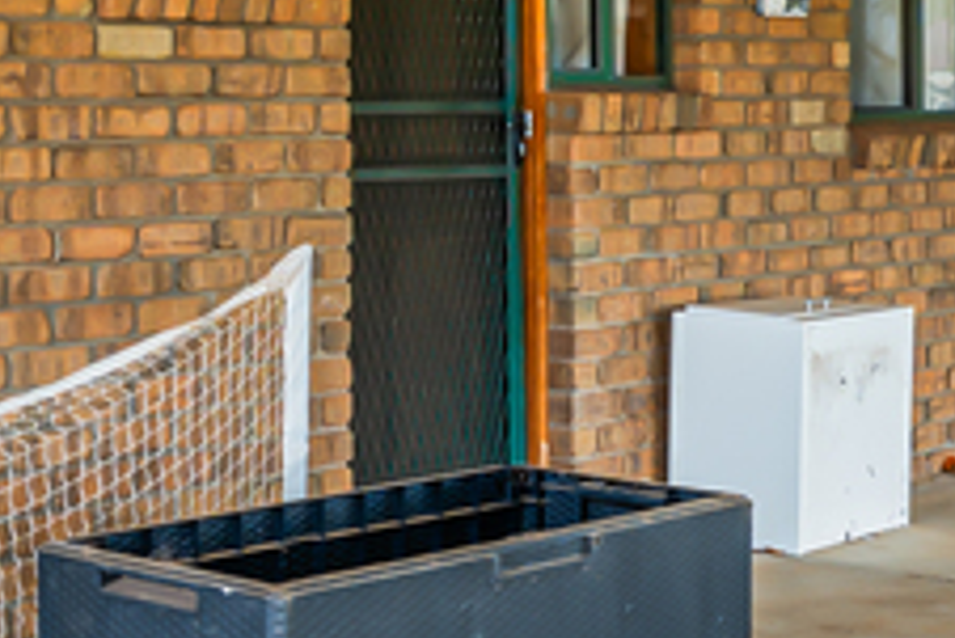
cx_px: 161
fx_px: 2469
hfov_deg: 21.6
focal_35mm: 93
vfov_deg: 14.6
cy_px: 118
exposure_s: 1/8
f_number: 8
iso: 100
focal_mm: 14
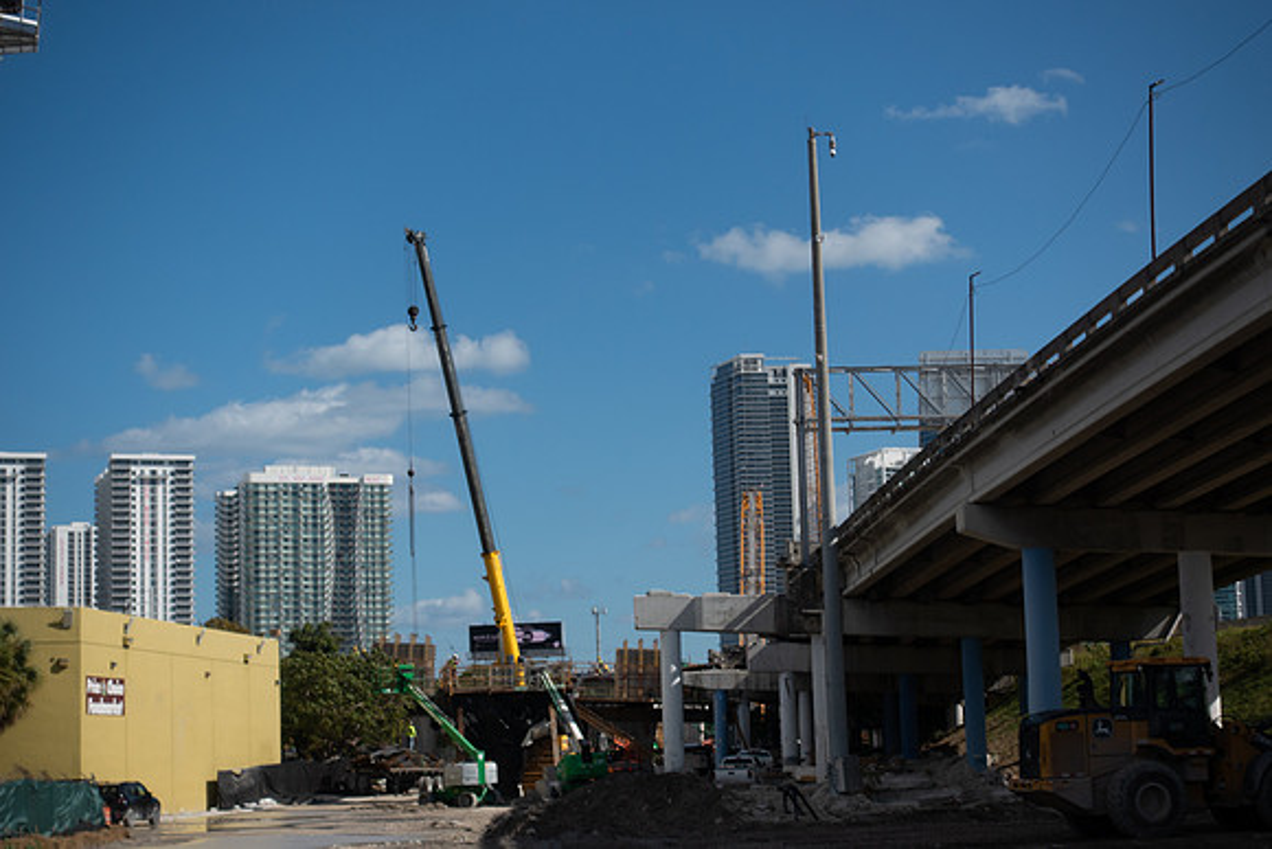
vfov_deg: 19.7
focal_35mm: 69
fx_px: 2438
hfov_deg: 29.2
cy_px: 424
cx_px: 636
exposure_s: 1/250
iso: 125
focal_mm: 25.15
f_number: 4
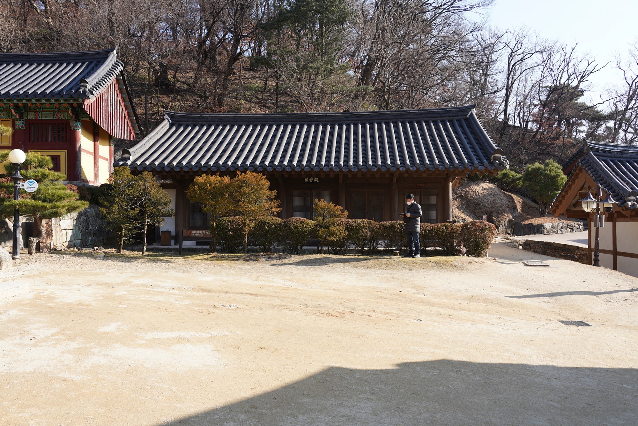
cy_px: 213
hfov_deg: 58.7
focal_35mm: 32
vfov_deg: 41.1
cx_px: 319
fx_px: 567
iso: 100
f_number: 8
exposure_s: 1/100
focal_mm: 32
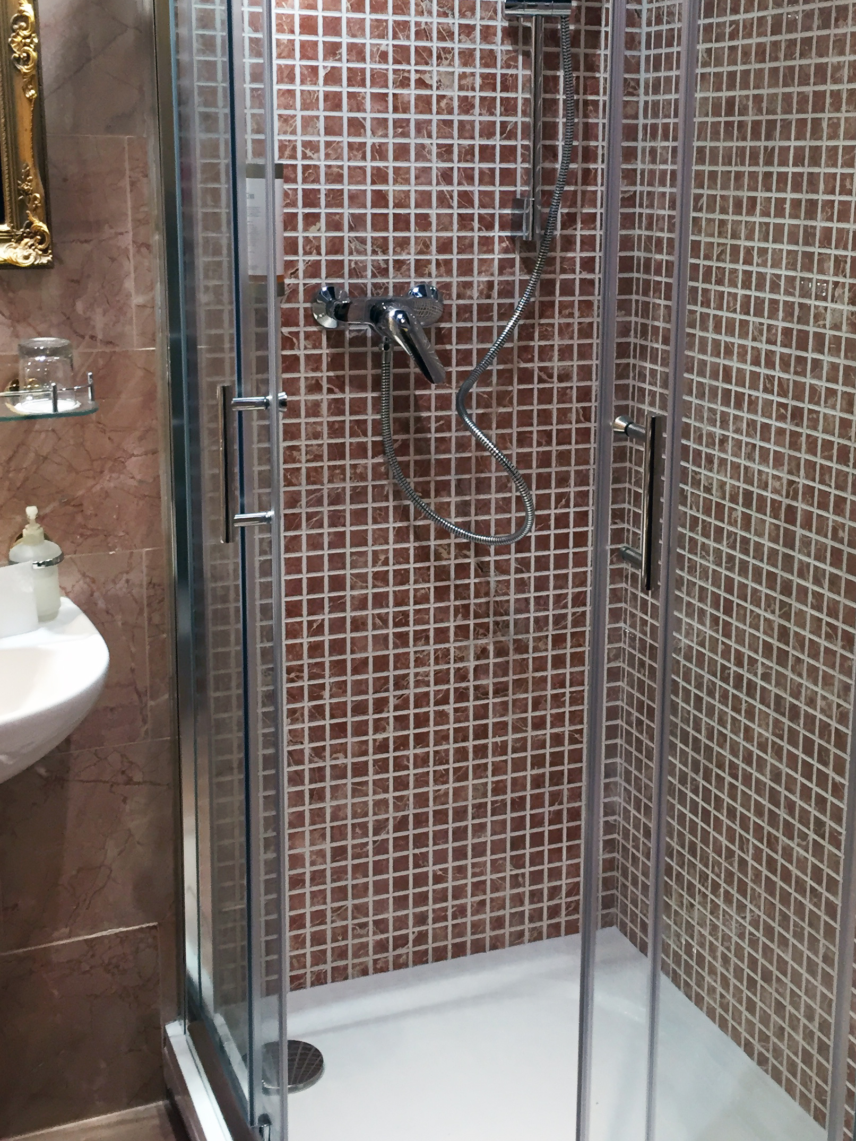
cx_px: 505
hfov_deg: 32.8
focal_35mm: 44
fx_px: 1451
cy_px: 462
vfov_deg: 42.8
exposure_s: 1/33
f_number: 2.2
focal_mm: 4.15
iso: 100
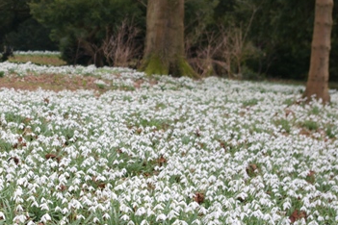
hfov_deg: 14.6
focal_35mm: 138
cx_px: 7
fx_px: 1296
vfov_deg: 9.9
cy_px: 82
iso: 200
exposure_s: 1/125
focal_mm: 43
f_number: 6.7
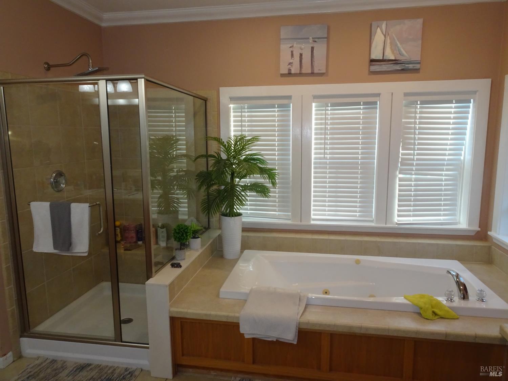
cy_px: 190
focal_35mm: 24
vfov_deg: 56.8
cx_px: 254
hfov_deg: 71.6
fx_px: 352
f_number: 3.5
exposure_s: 1/30
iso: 250
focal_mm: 4.1
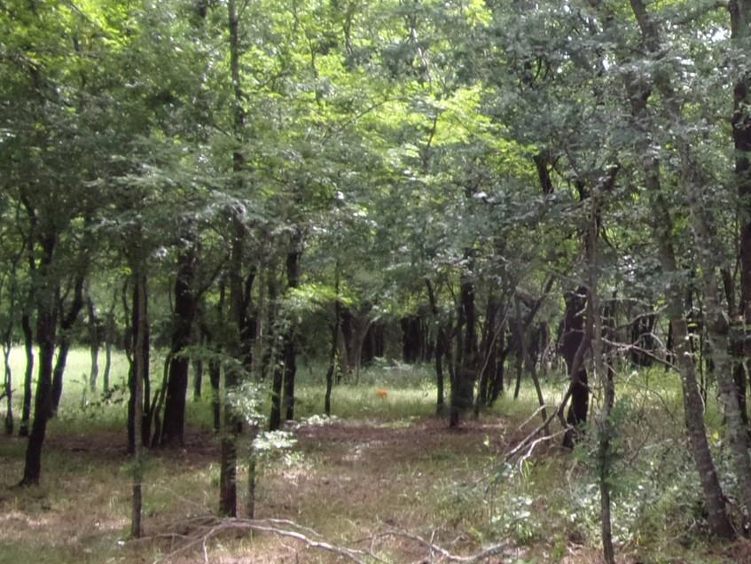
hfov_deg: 31.1
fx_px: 1259
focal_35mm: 58
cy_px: 178
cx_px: 724
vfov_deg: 25.1
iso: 80
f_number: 3.3
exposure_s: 1/100
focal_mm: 4.3
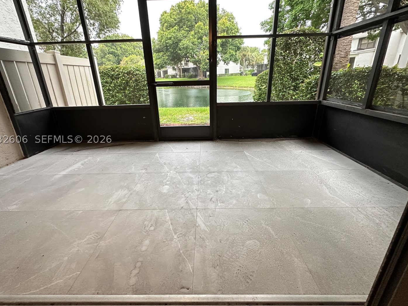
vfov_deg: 77.9
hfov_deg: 94.5
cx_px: 201
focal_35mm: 16
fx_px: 189
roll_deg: +1.6
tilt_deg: -19.0
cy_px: 139
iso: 250
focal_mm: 2.22
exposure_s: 1/120
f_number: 2.2
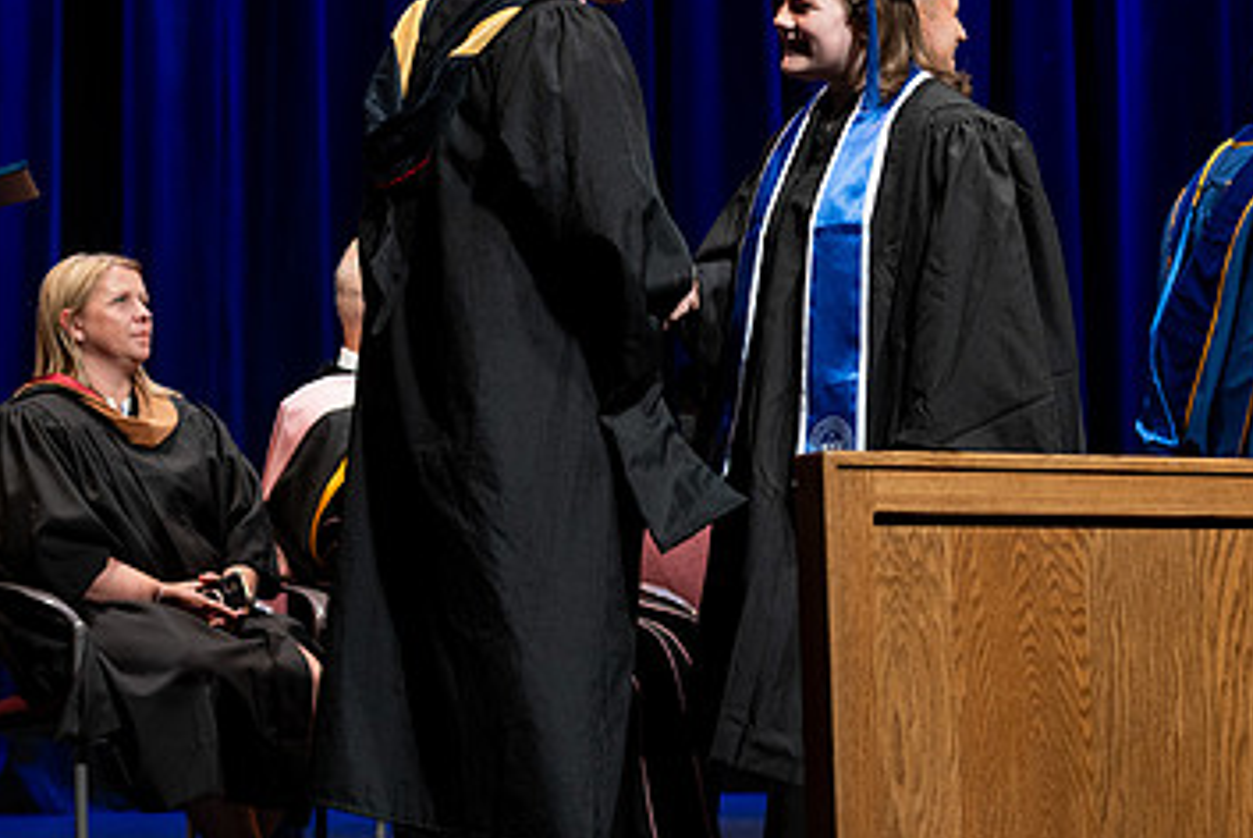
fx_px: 4006
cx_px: 568
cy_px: 421
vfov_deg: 11.9
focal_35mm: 115
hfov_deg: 17.8
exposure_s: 1/250
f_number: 2.8
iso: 500
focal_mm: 70
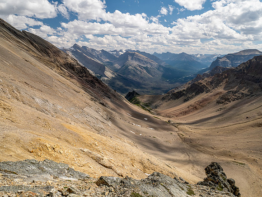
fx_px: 182
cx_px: 131
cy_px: 98
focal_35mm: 24
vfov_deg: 56.8
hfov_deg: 71.6
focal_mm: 12
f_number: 8
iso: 200
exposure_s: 1/250
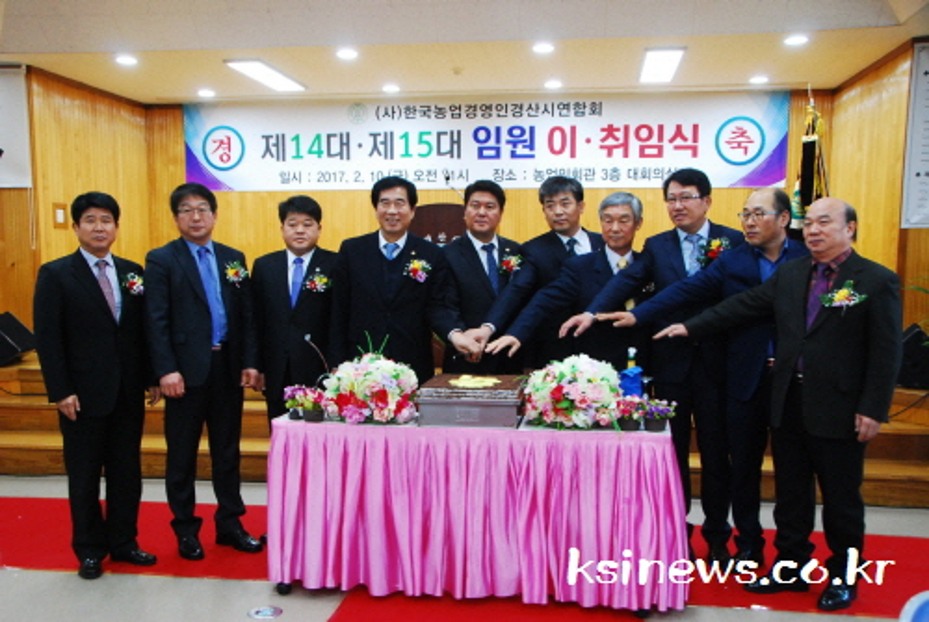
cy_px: 311
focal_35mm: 36
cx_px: 464
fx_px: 930
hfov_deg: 53.1
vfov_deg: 37.0
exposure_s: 1/50
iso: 1250
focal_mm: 24
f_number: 6.3
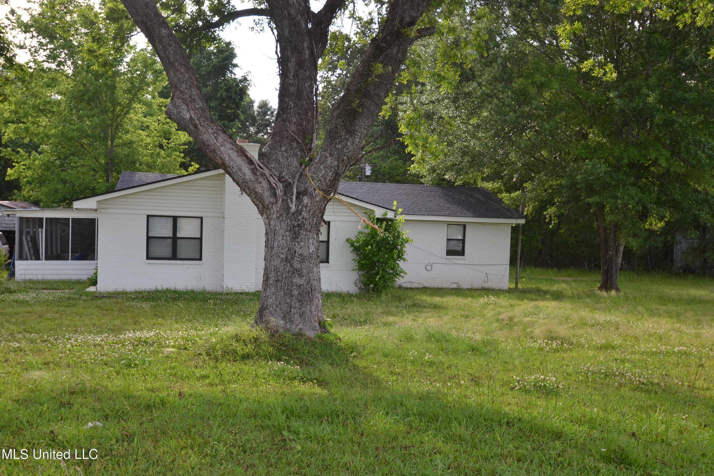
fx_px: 625
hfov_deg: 59.5
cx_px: 357
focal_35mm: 32
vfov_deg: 41.7
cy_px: 238
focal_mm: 21
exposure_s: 1/125
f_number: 5.6
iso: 100
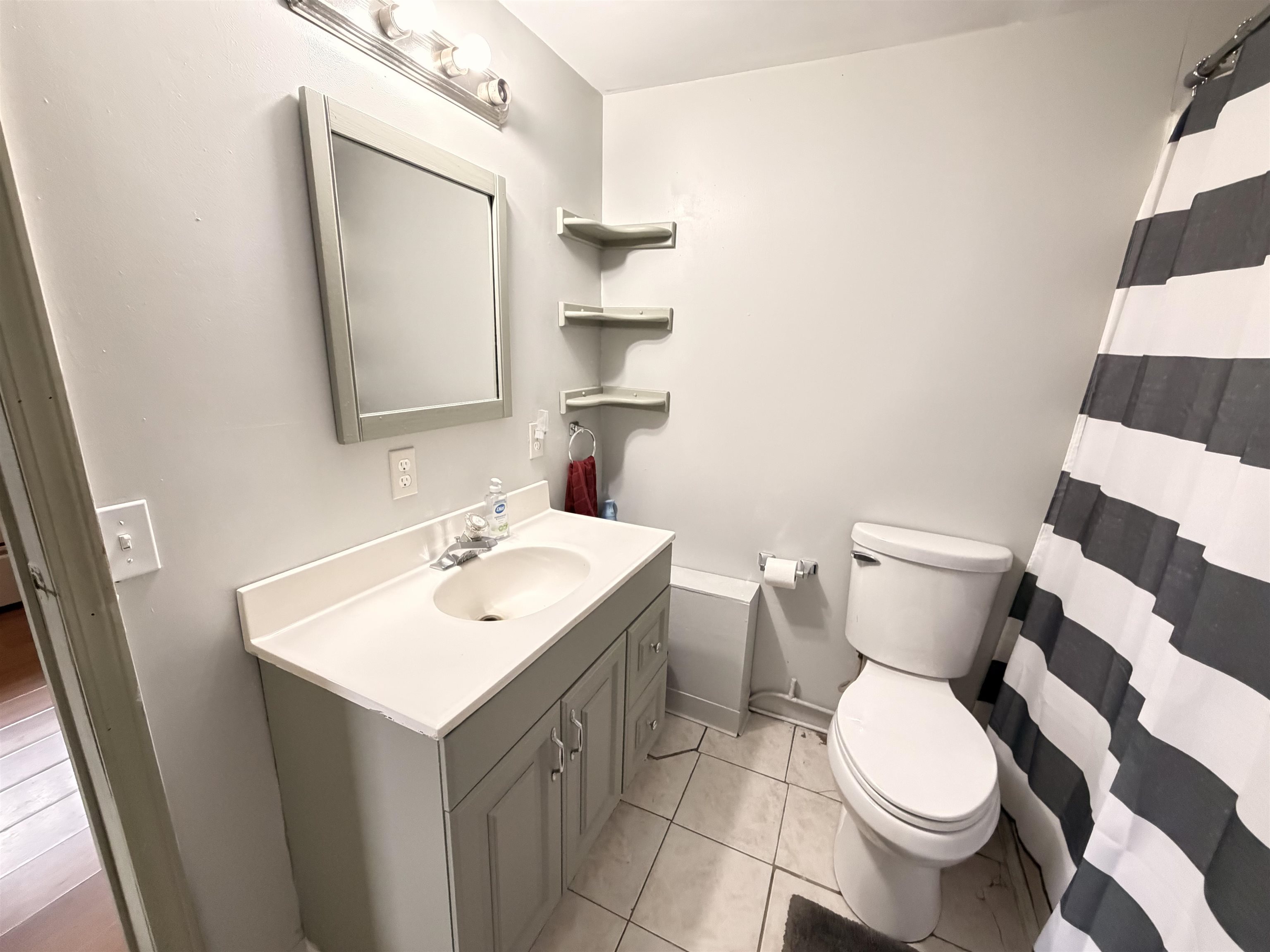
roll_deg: -1.7
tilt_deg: -13.6
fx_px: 514
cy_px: 476
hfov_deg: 102.1
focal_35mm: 14
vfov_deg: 85.7
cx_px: 635
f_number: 2.2
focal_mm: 2.22
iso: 800
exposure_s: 1/60
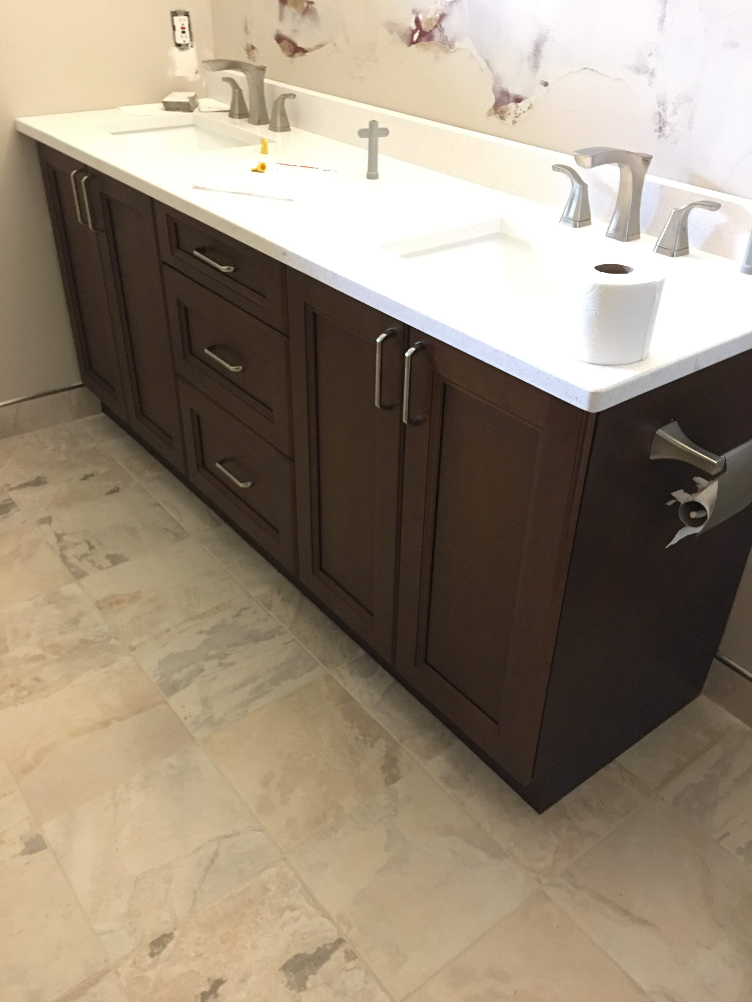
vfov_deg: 61.7
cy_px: 501
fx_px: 840
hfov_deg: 48.2
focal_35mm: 29
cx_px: 376
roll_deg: -1.3
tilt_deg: -32.6
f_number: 2.2
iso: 125
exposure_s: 1/4
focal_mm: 4.15
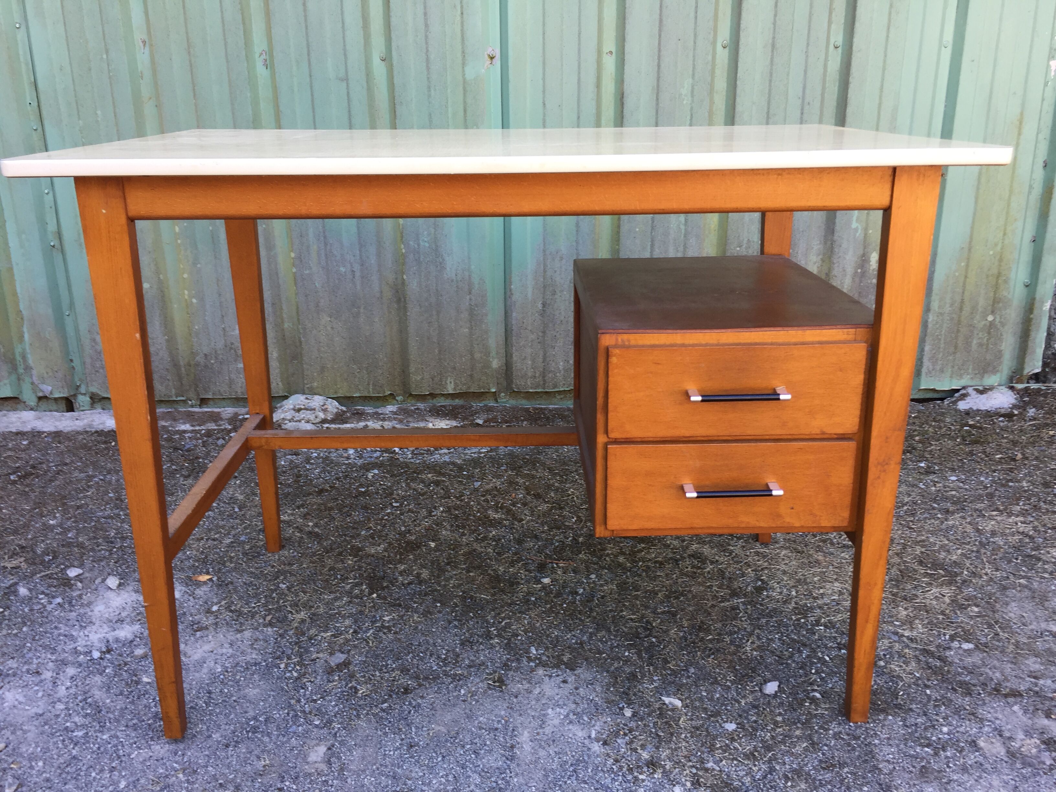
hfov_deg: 61.7
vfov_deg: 48.2
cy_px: 396
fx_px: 885
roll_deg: -0.9
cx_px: 528
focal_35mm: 29
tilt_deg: -19.0
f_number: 2.2
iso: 32
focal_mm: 4.15
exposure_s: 1/50
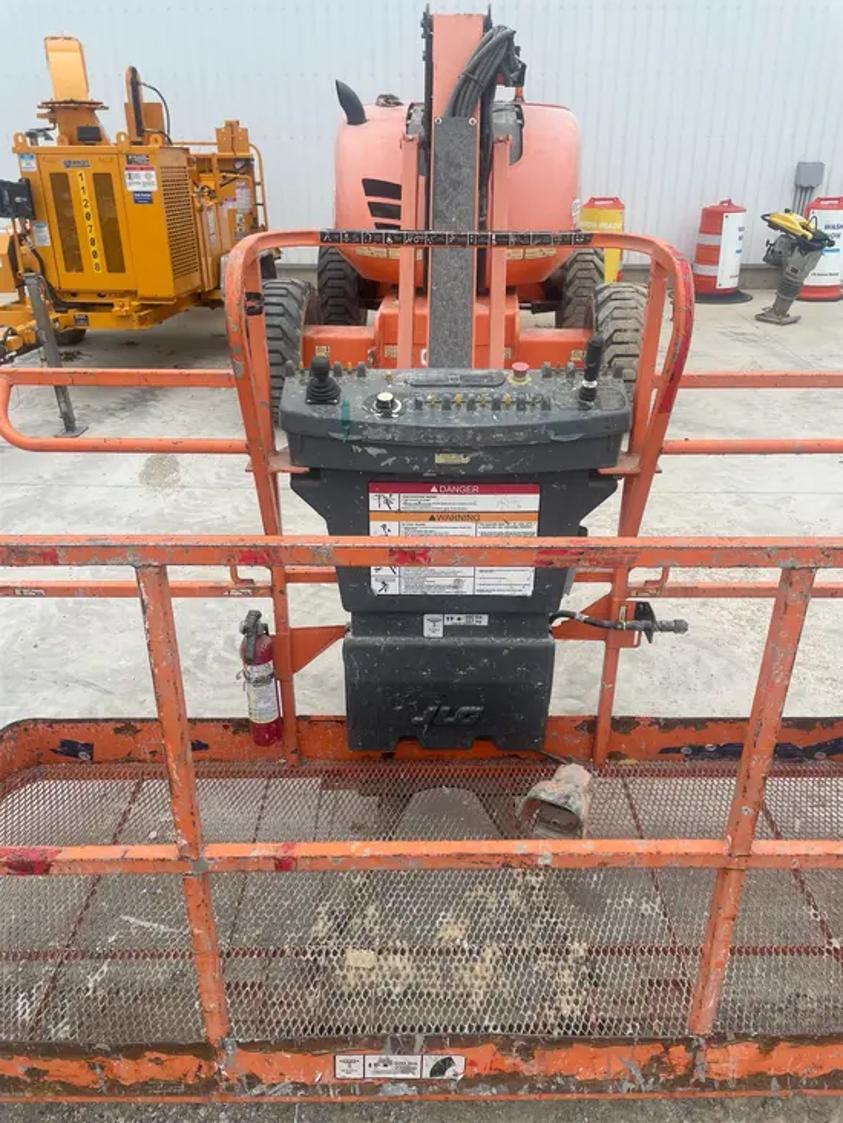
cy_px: 562
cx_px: 422
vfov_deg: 67.3
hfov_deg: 53.1
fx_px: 844
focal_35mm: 26
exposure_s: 1/1043
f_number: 1.6
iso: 32
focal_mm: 4.2
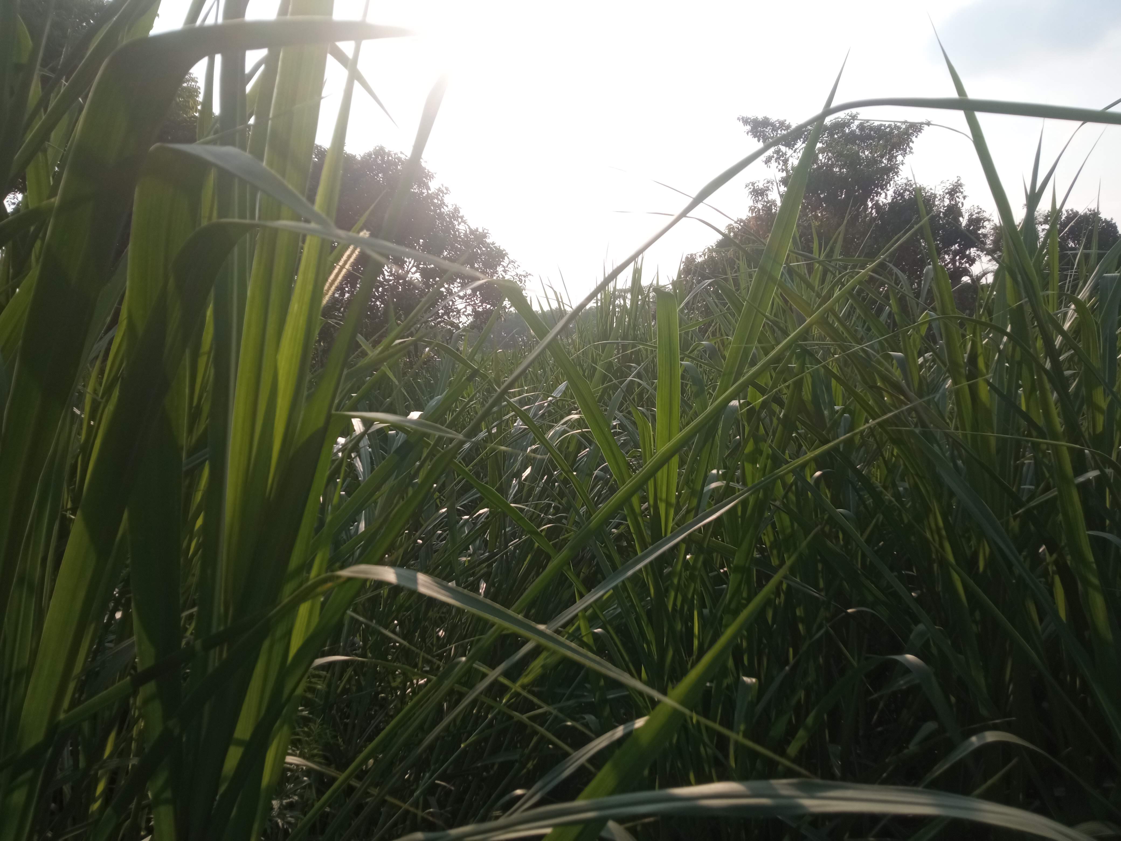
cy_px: 420
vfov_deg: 51.4
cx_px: 560
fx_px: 874
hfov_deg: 65.3
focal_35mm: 27
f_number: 2.2
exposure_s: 1/1285
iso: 111
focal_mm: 3.79
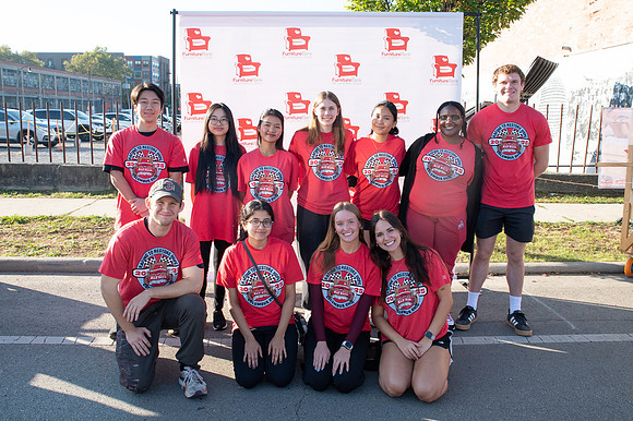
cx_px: 325
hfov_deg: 63.2
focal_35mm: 29
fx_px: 515
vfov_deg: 44.5
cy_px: 198
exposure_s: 1/200
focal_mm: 24
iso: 100
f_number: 7.1
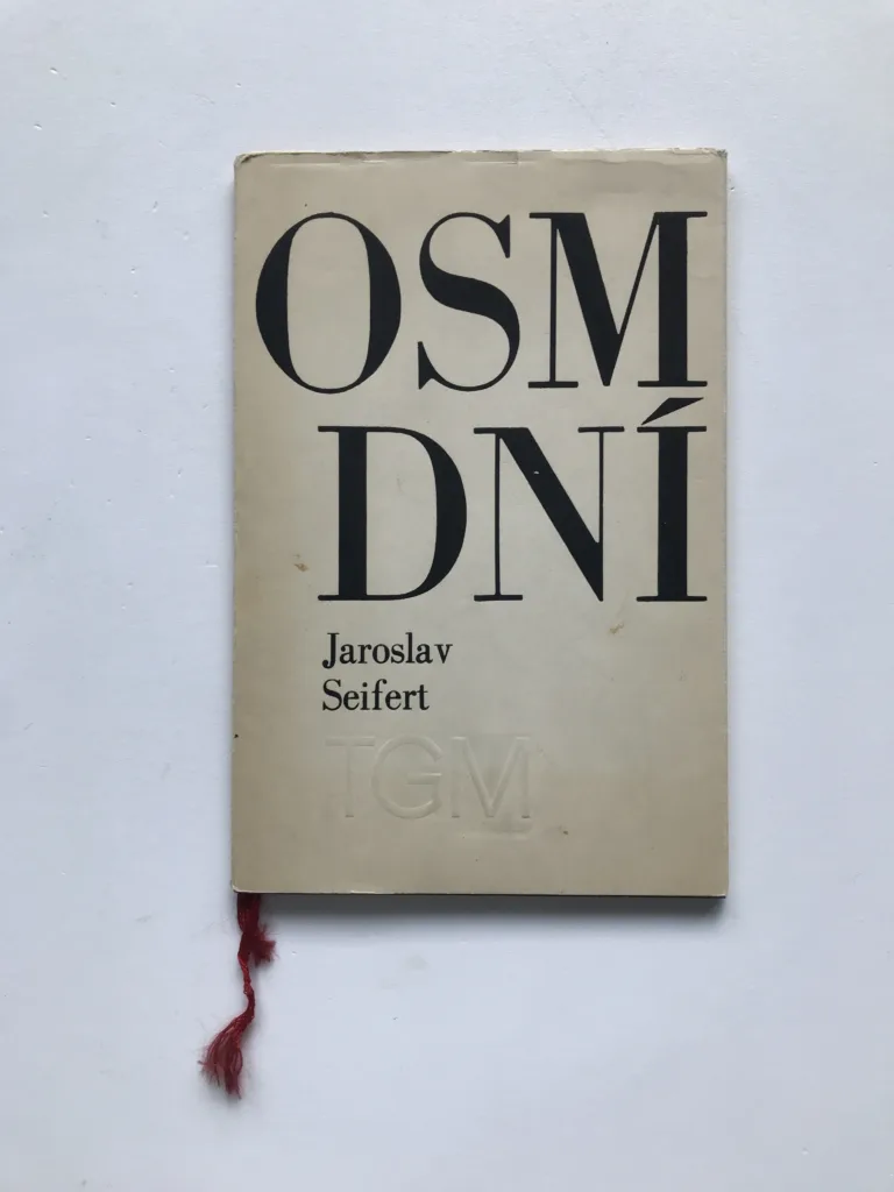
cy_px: 596
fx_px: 964
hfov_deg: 49.7
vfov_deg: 63.4
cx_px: 447
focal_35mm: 28
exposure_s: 1/100
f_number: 1.8
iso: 32
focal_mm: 3.99
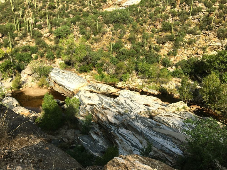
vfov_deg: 48.2
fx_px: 190
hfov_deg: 61.7
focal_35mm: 29
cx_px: 114
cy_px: 85
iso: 25
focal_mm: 4.15
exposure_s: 1/1350
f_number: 2.2
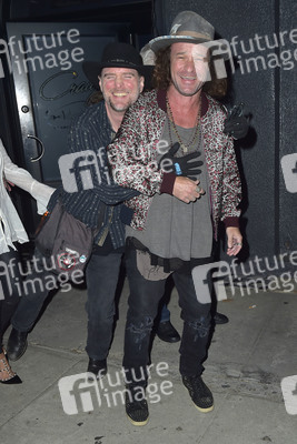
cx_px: 148
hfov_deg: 41.1
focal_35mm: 32
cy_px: 222
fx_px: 396
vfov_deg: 58.7
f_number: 6.3
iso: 400
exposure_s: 1/250
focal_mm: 32
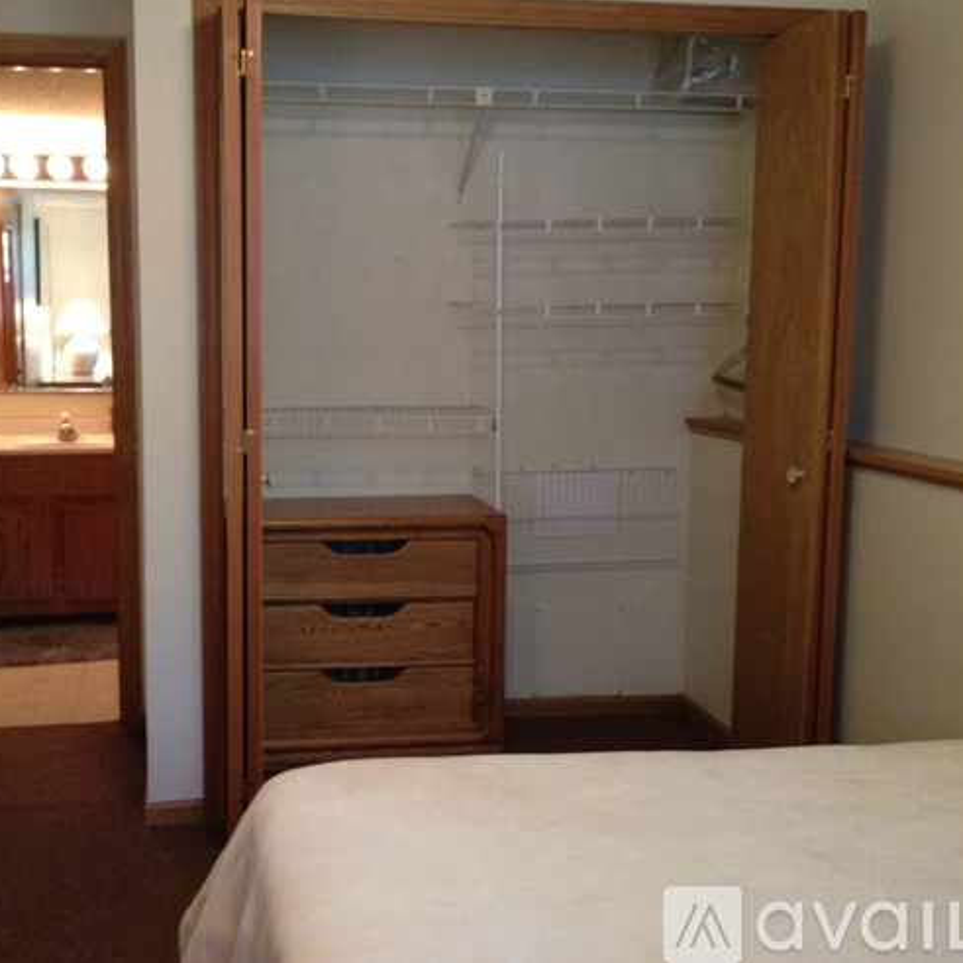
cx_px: 327
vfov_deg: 40.0
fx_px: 1322
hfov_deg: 39.6
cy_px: 475
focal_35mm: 42
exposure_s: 1/20
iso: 320
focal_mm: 4.28
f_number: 2.4
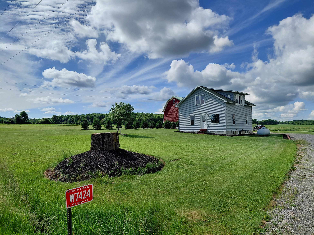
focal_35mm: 25
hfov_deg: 69.4
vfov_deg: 54.9
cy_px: 118
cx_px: 157
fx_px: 227
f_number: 1.8
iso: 50
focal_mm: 4.69
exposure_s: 1/4364
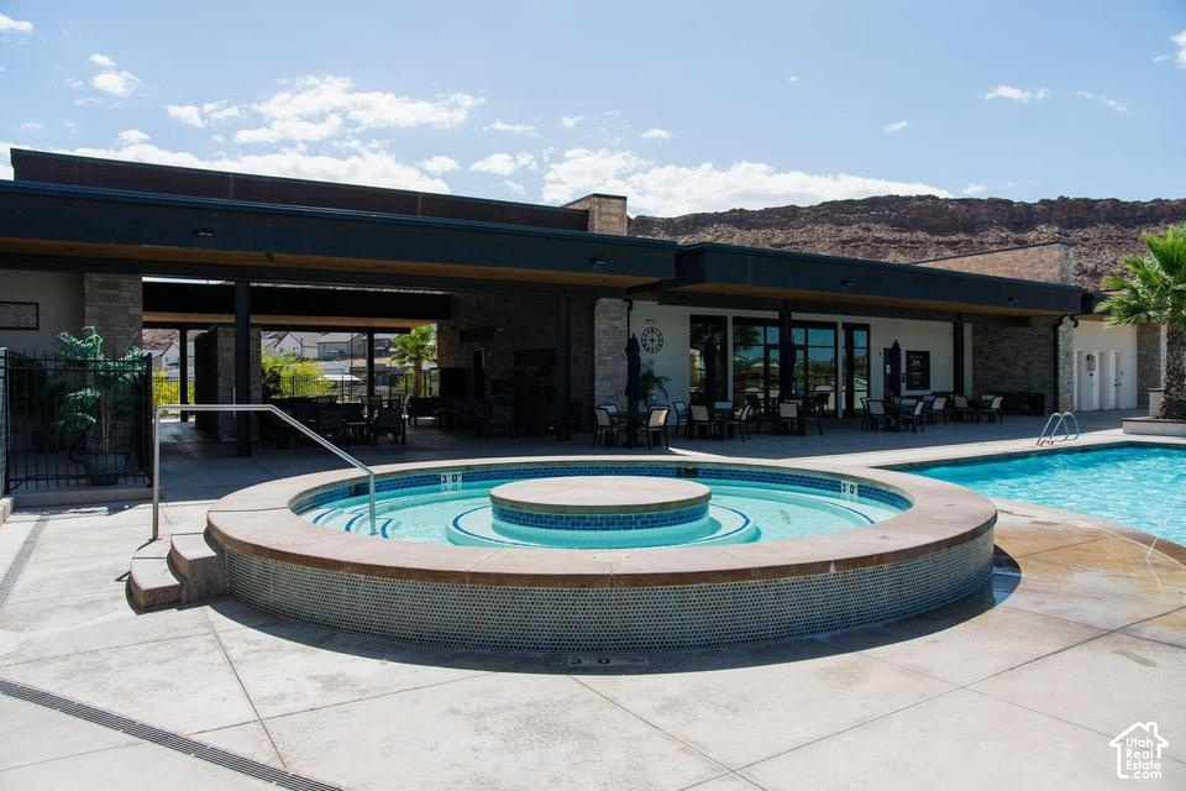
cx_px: 593
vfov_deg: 53.1
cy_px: 396
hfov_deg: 73.7
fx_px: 791
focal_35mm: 24
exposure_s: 1/4000
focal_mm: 24
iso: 400
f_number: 5.6
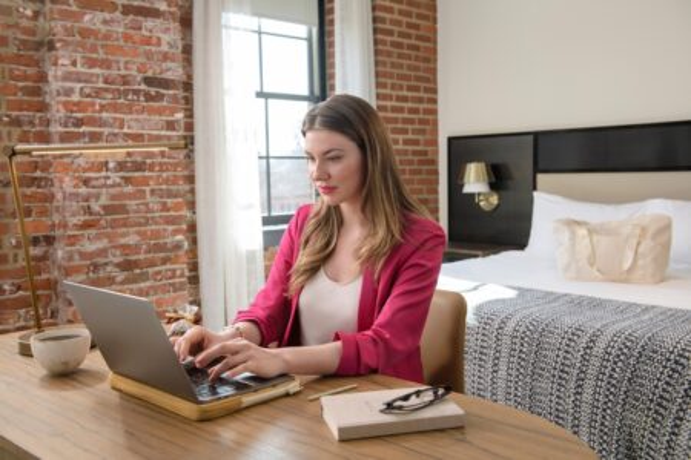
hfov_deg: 53.1
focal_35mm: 36
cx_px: 346
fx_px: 691
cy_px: 230
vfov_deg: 36.9
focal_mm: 36
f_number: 5.6
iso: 320
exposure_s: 1/125
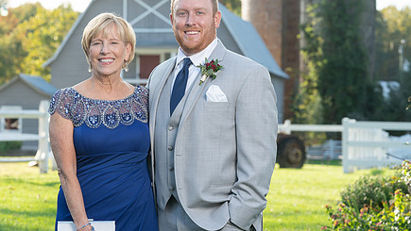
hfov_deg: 16.4
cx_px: 161
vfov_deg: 9.3
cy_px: 116
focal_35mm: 131
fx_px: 1428
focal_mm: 92
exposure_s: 1/200
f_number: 5.6
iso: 200
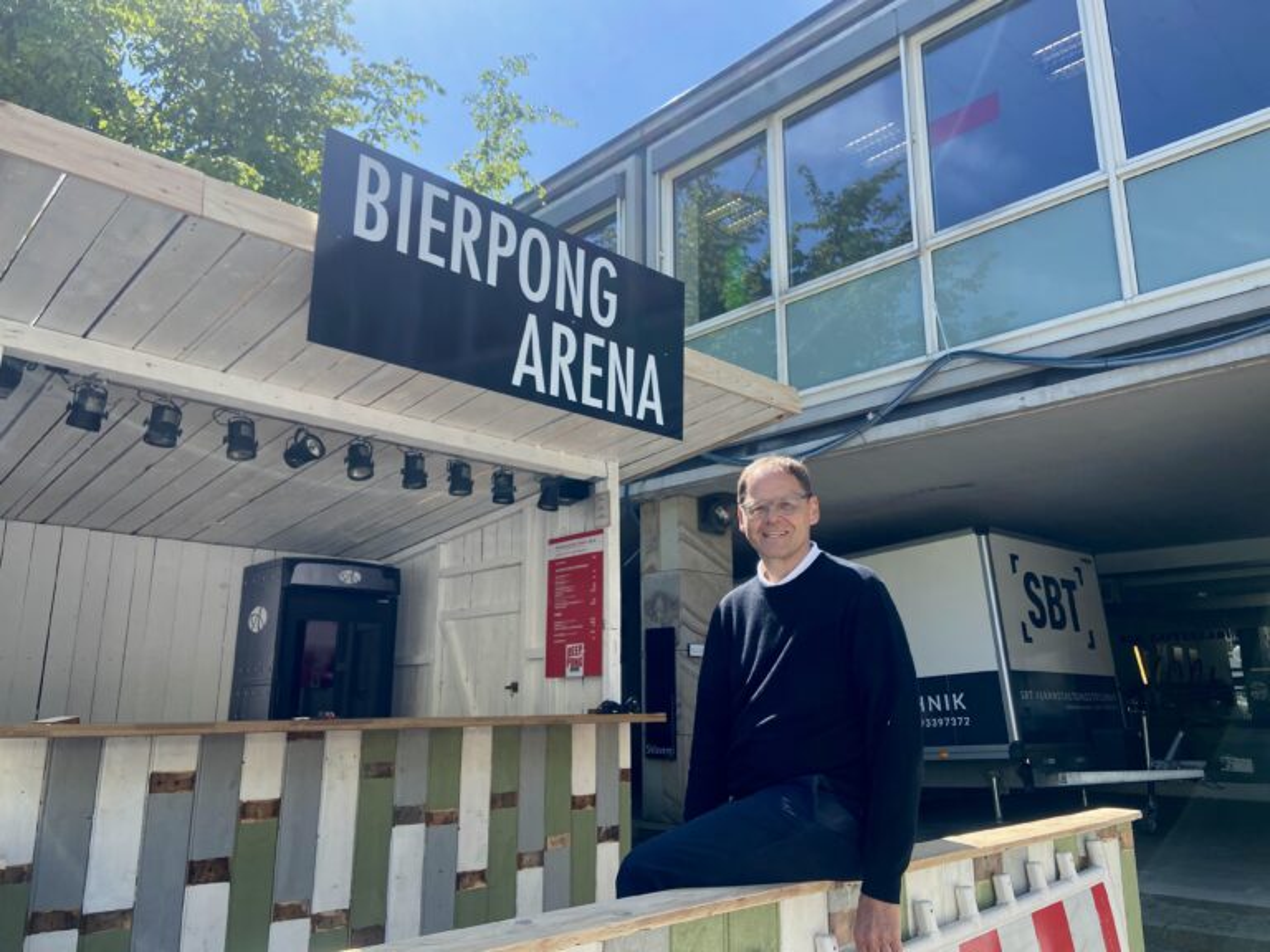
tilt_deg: +12.6
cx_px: 635
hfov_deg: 67.3
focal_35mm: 26
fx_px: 954
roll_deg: -0.1
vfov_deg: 53.1
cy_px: 476
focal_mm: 4.25
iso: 32
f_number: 1.8
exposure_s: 1/864
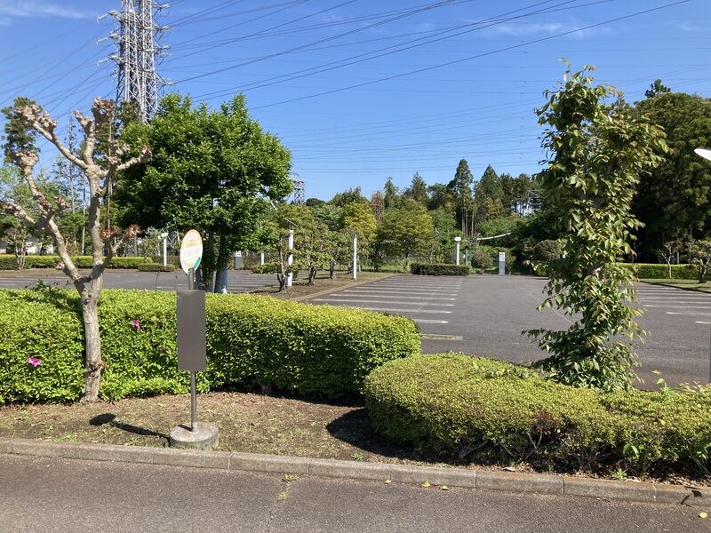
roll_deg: +0.3
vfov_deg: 49.7
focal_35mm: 28
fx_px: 575
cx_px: 356
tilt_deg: -2.4
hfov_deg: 63.4
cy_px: 266
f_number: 1.8
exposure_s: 1/1171
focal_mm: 3.99
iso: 20
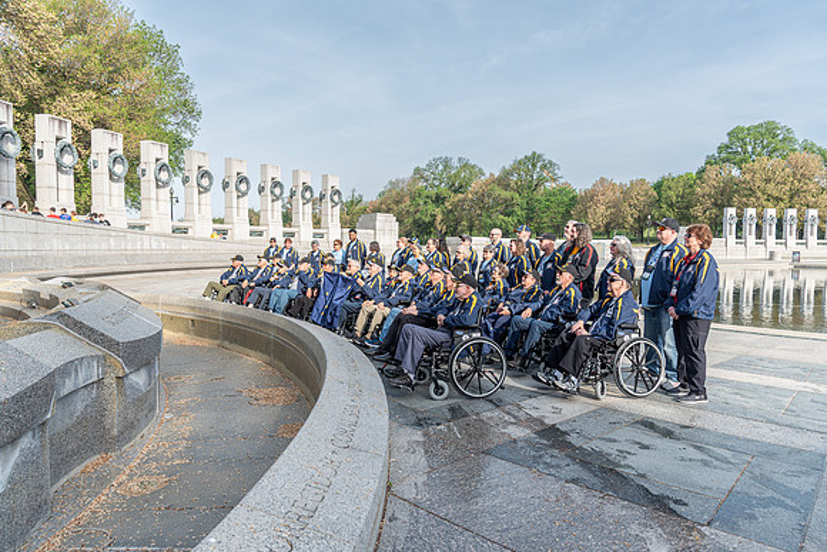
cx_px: 414
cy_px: 276
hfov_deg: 73.7
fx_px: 551
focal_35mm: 24
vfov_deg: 53.2
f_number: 6.3
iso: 100
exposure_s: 1/125
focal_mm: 24
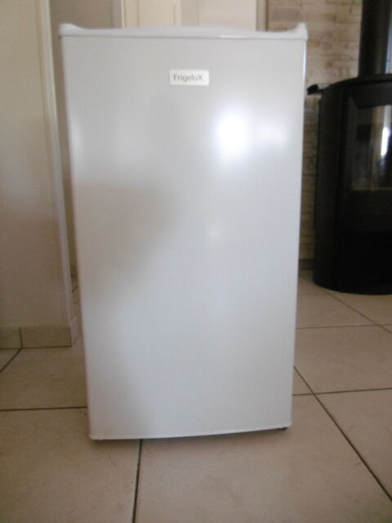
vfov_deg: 71.6
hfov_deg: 56.8
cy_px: 262
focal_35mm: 24
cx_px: 196
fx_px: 362
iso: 400
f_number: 3.1
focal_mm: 4.3
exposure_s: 1/30
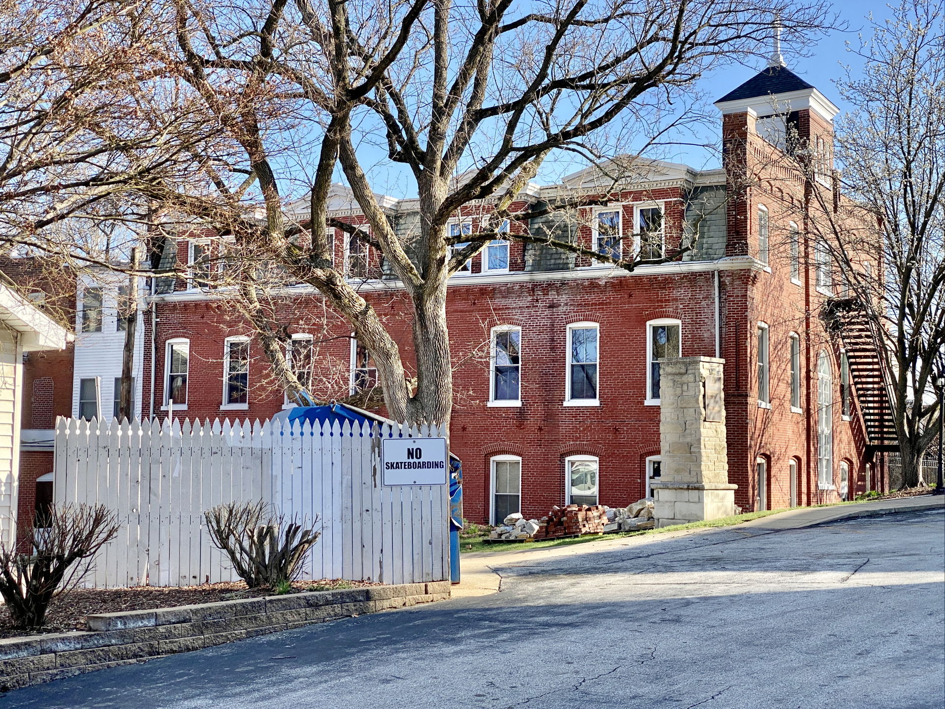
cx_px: 472
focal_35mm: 52
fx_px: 1420
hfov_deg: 36.8
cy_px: 354
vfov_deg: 28.0
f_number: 2
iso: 20
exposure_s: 1/786
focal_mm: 6
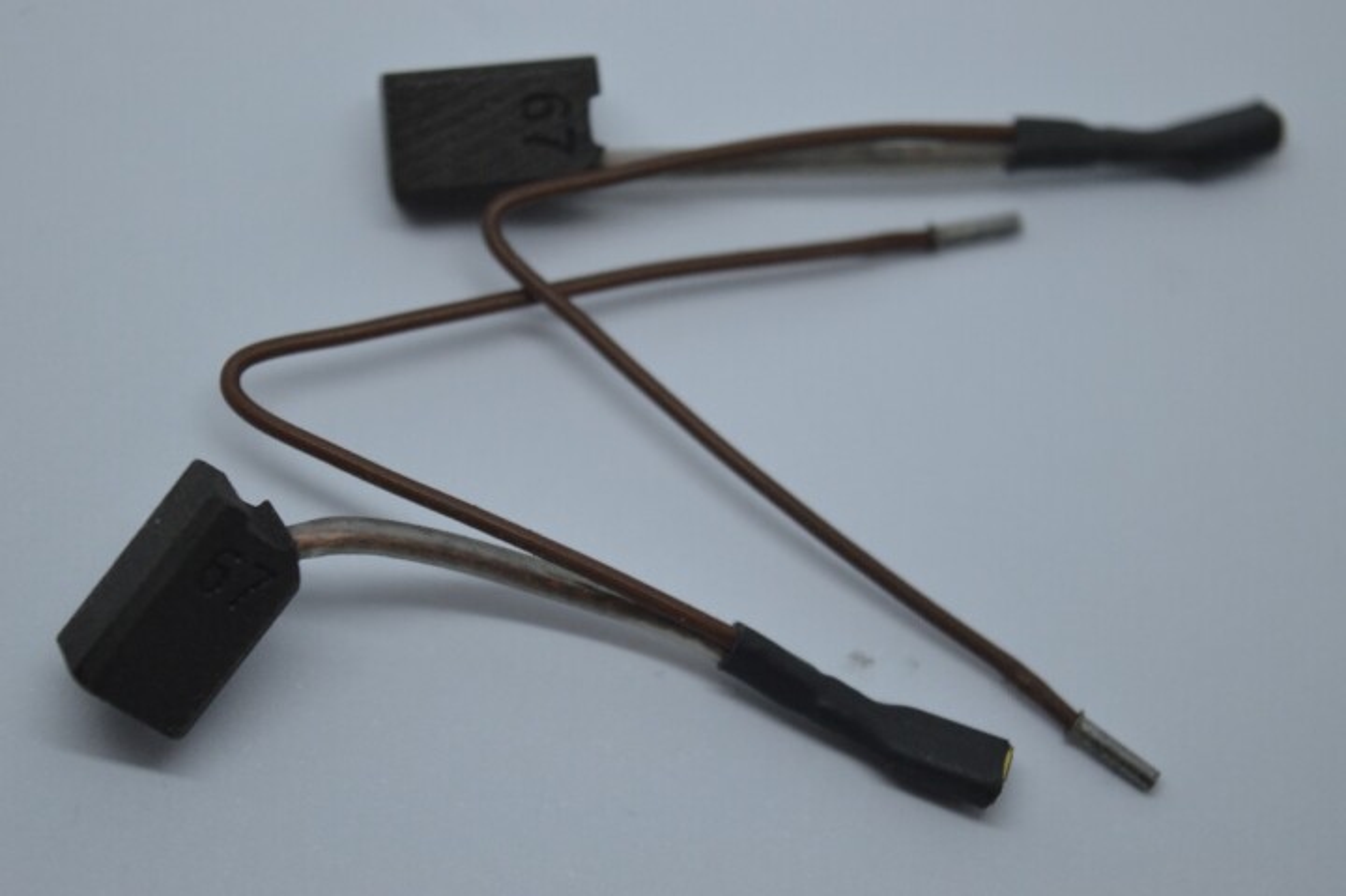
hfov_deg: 24.6
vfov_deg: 16.5
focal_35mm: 82
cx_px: 673
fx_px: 3082
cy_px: 448
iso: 360
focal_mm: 55
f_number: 5.6
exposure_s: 1/125
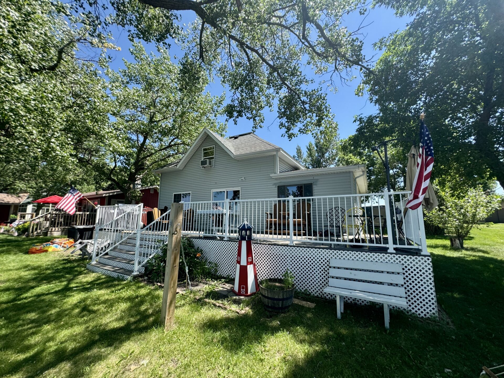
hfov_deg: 102.1
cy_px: 189
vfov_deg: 85.7
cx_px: 252
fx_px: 204
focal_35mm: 14
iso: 40
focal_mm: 2.22
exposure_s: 1/615
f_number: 2.2
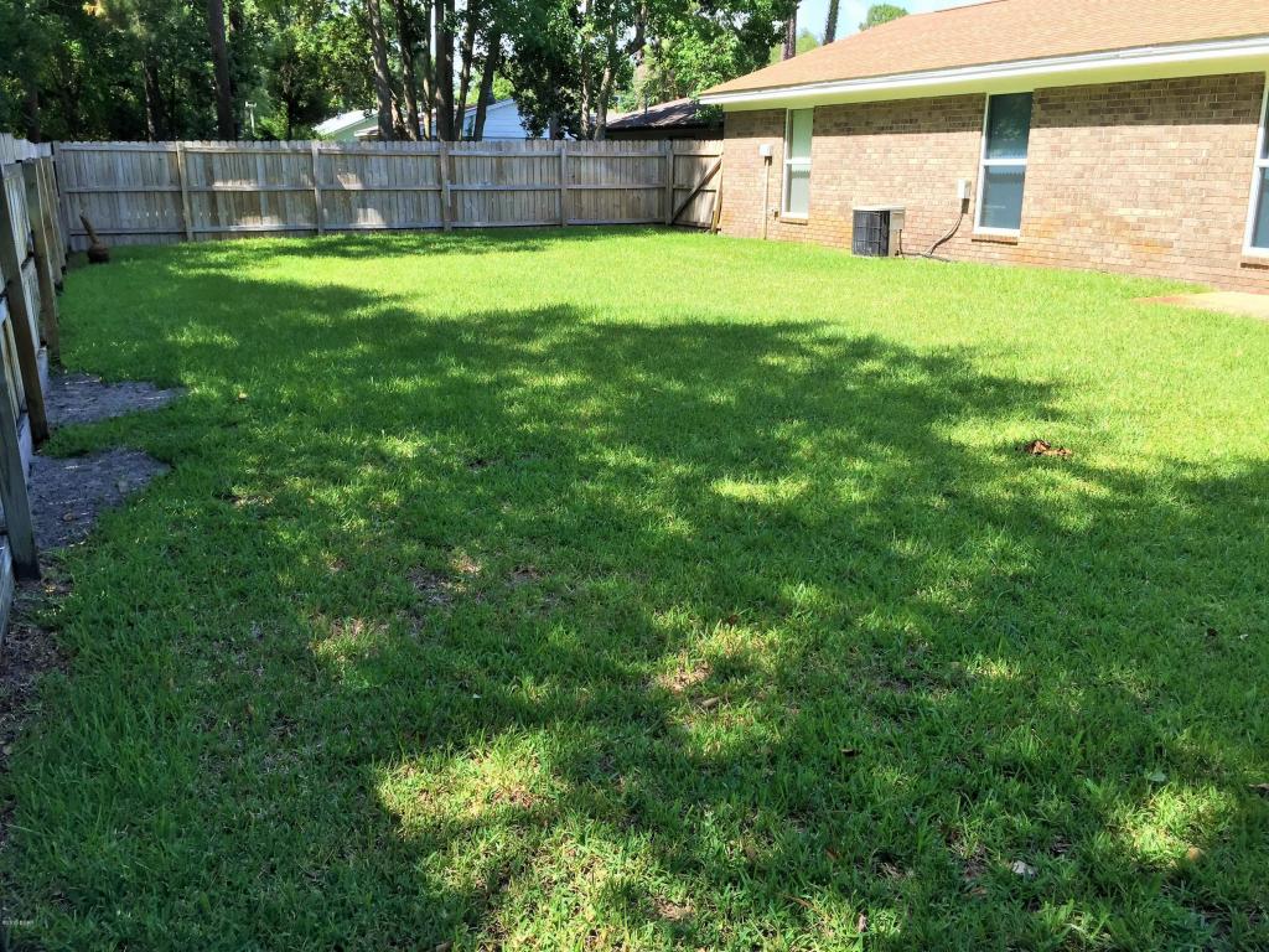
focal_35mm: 29
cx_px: 634
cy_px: 476
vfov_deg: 48.2
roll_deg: -1.3
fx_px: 1063
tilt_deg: -16.2
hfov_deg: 61.7
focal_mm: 4.15
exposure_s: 1/501
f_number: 2.2
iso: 32
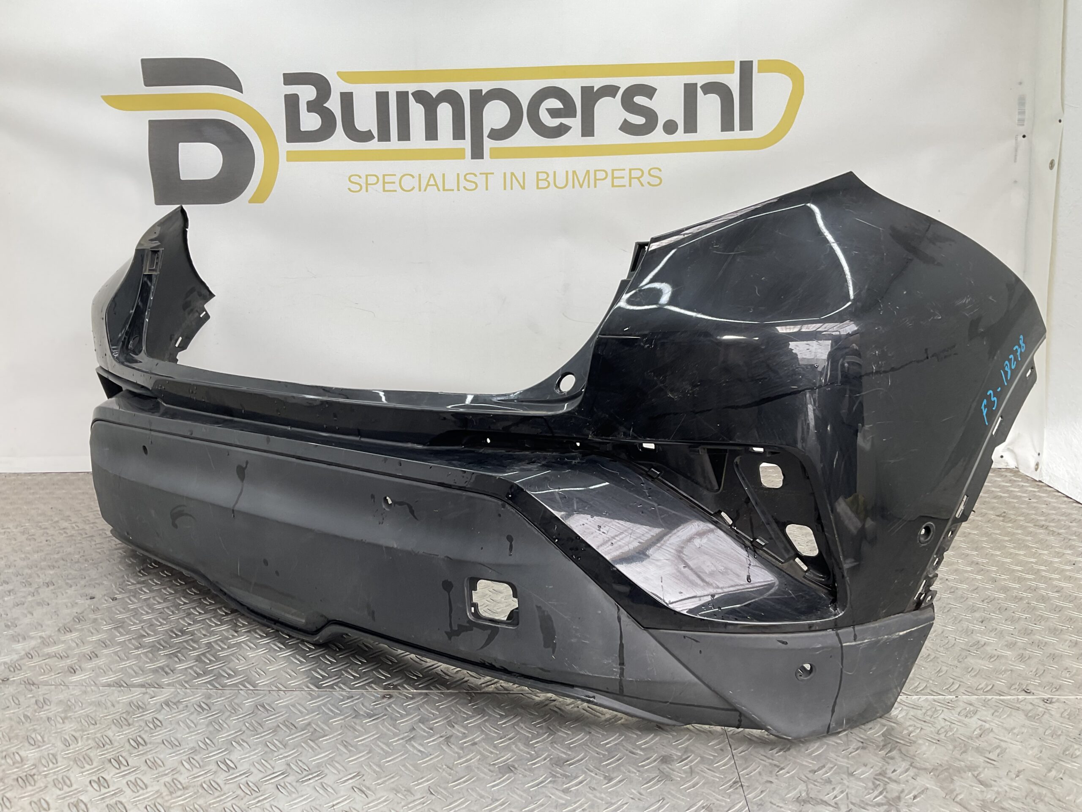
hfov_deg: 61.7
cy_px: 406
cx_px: 541
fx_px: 906
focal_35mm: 29
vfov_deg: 48.2
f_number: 1.8
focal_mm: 3
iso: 20
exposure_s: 1/120
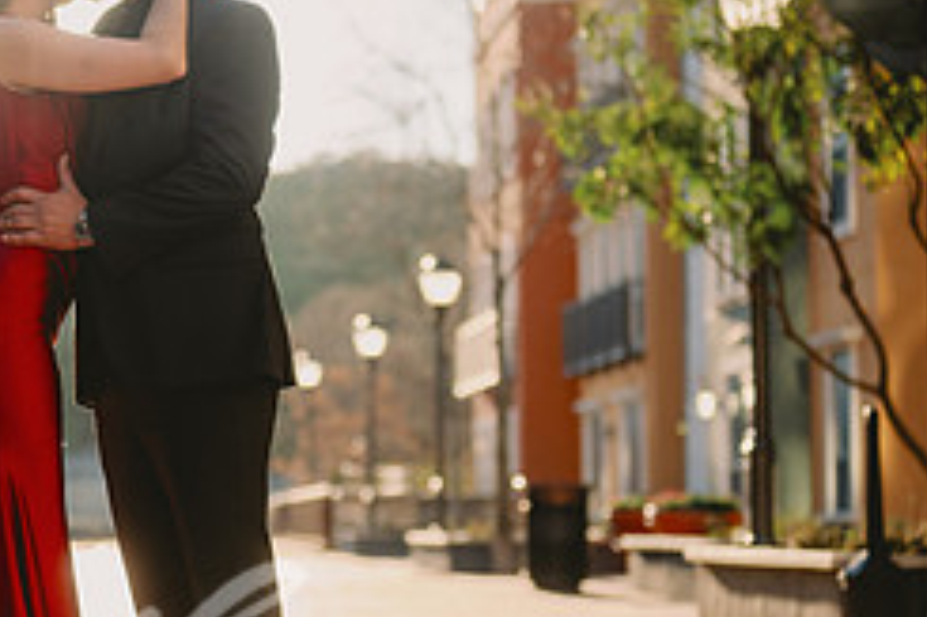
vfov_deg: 10.9
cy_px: 371
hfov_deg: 16.0
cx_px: 32
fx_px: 3242
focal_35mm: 126
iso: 250
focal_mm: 50
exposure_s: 1/5000
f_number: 2
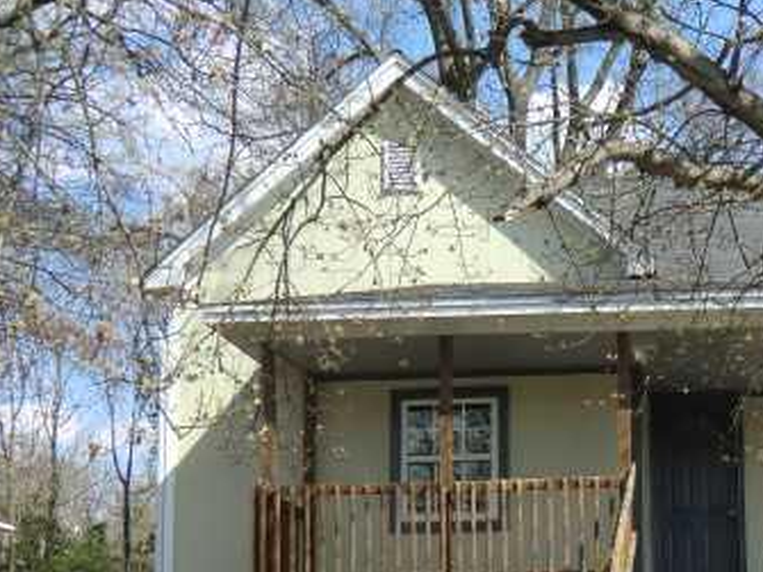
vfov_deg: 21.9
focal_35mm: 65
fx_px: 1432
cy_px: 540
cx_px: 672
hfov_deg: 28.8
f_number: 3.6
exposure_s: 1/400
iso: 64
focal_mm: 6.1
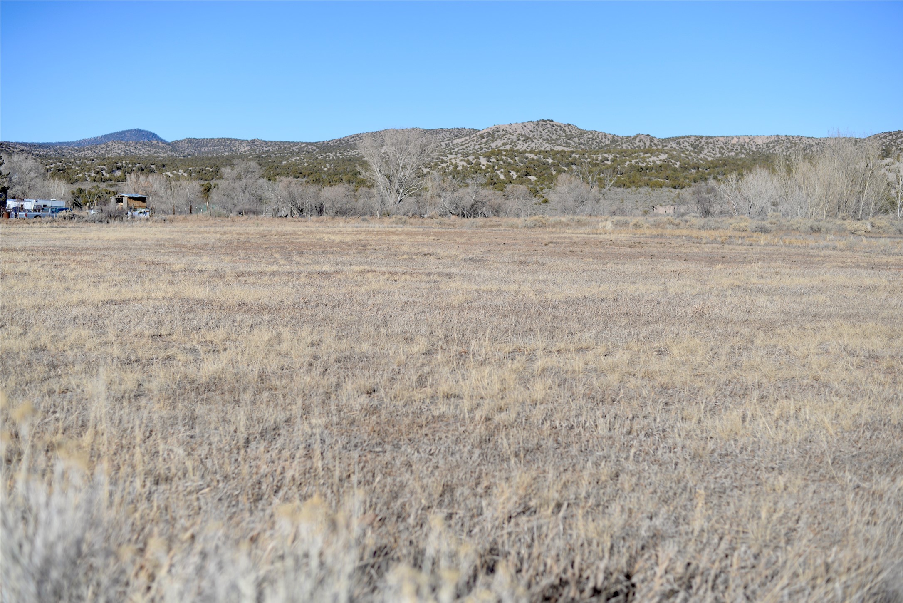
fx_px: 1255
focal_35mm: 50
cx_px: 452
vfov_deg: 27.0
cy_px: 302
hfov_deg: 39.6
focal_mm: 50
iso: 100
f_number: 2.8
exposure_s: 1/3200
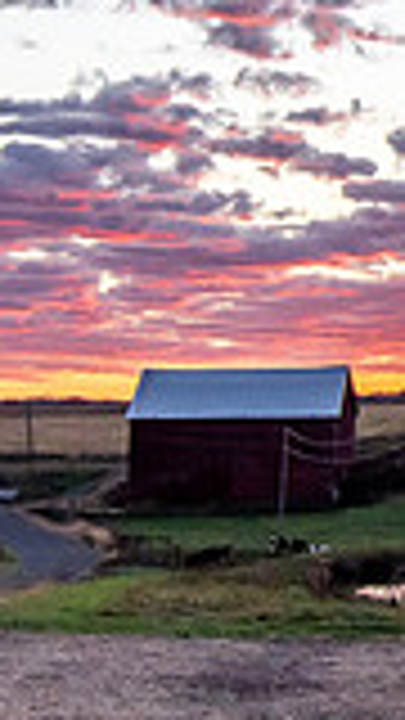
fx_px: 2749
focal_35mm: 144
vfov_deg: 14.8
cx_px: 793
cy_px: 109
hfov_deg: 8.1
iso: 400
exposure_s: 1/125
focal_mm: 20
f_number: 10
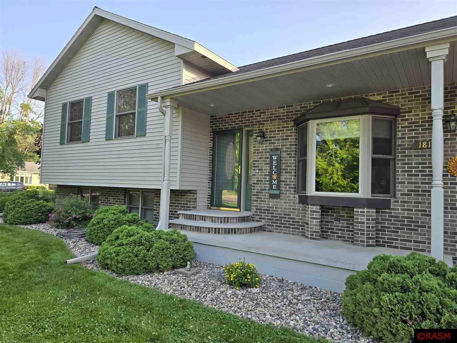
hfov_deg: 73.9
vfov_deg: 58.9
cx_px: 228
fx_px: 304
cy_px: 172
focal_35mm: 23
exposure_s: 1/180
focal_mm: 6.3
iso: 16
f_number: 1.7
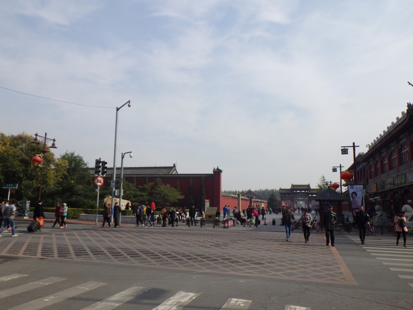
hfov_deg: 63.4
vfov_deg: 49.7
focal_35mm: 28
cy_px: 155
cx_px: 206
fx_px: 334
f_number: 4.2
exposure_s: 1/1250
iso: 125
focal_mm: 5
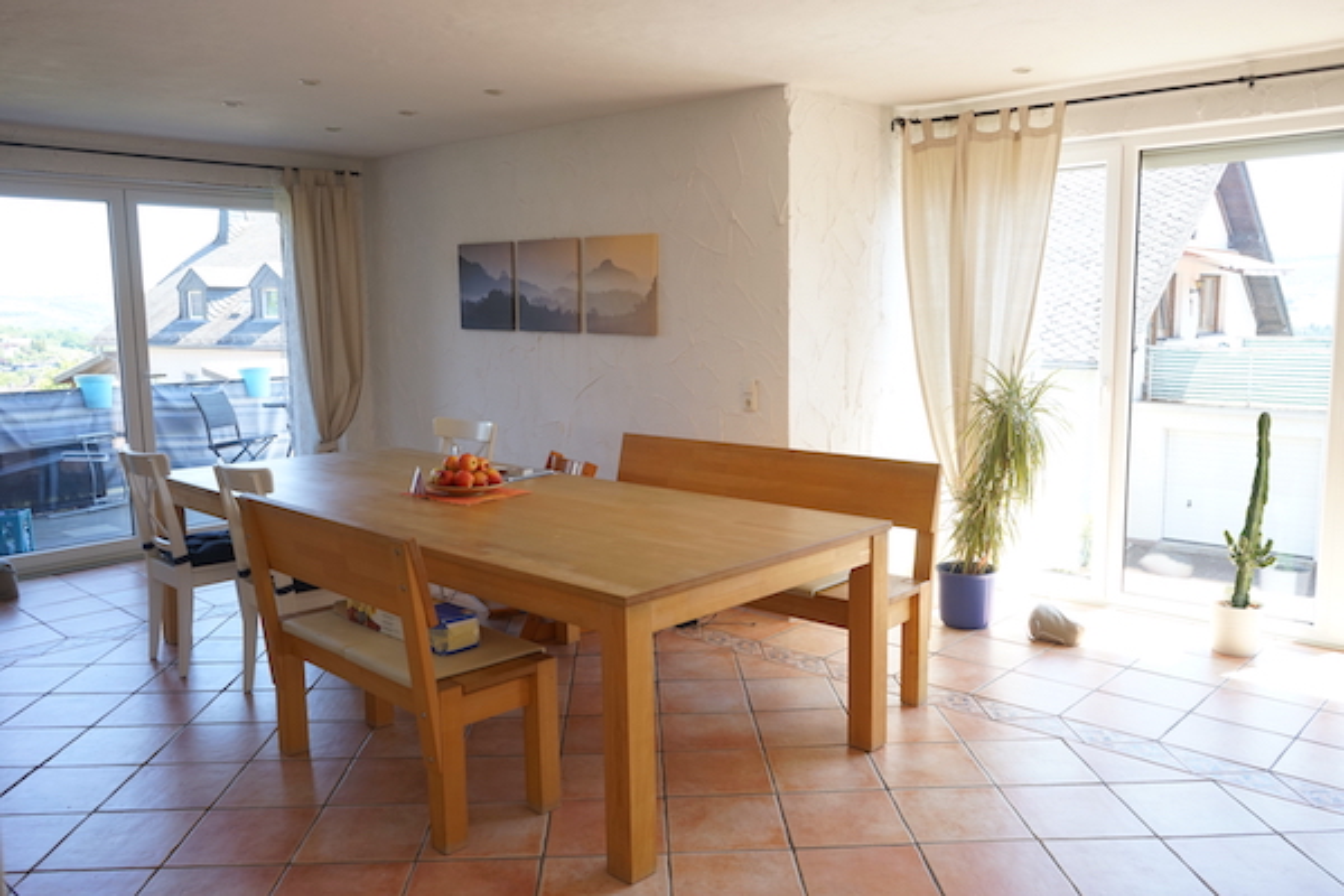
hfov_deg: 65.5
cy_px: 448
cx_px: 672
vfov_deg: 46.4
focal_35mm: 28
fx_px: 1045
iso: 500
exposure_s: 1/50
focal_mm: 28
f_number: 9
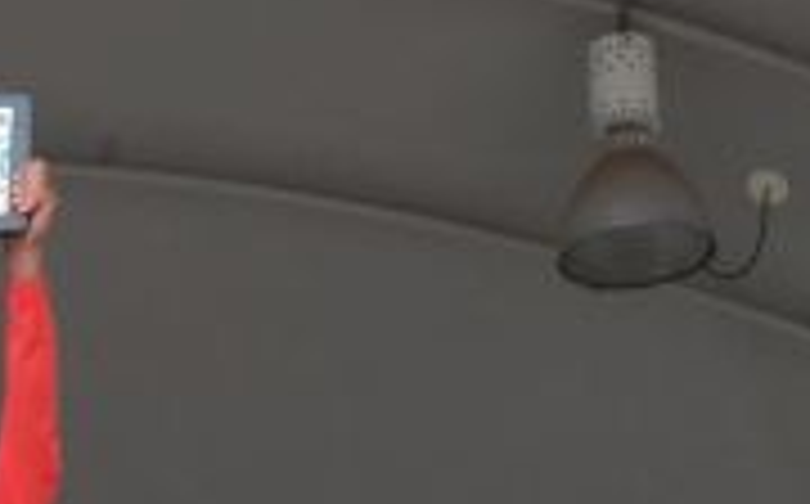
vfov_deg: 7.7
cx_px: -396
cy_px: 882
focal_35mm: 165
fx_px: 3638
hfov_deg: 12.1
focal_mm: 6.3
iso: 125
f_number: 2.8
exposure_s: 1/800
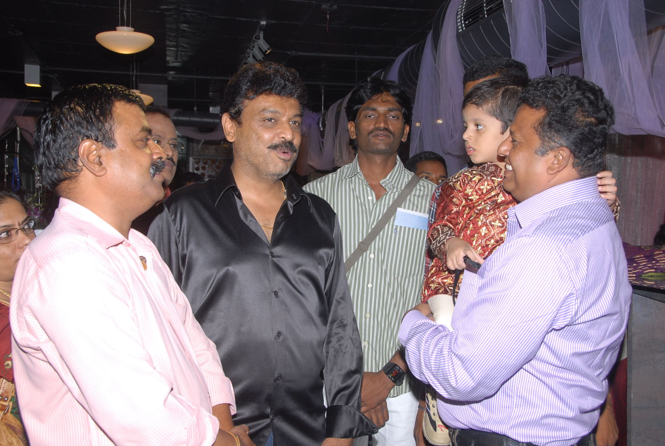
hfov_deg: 46.3
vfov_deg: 32.0
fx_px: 777
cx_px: 332
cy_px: 223
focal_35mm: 42
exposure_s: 1/125
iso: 200
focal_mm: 28
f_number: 7.1
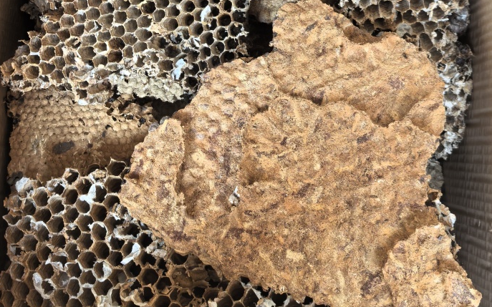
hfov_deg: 36.3
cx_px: 244
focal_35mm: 56
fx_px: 751
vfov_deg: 22.1
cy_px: -16
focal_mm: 5.75
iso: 50
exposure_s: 1/107
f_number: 2
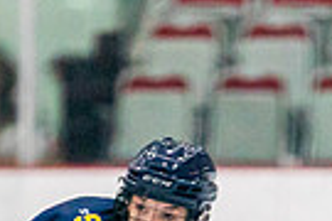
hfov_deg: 1.8
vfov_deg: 1.2
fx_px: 10430
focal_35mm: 1131
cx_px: 174
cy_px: 492
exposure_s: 1/1600
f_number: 2.8
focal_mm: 200
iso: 4000
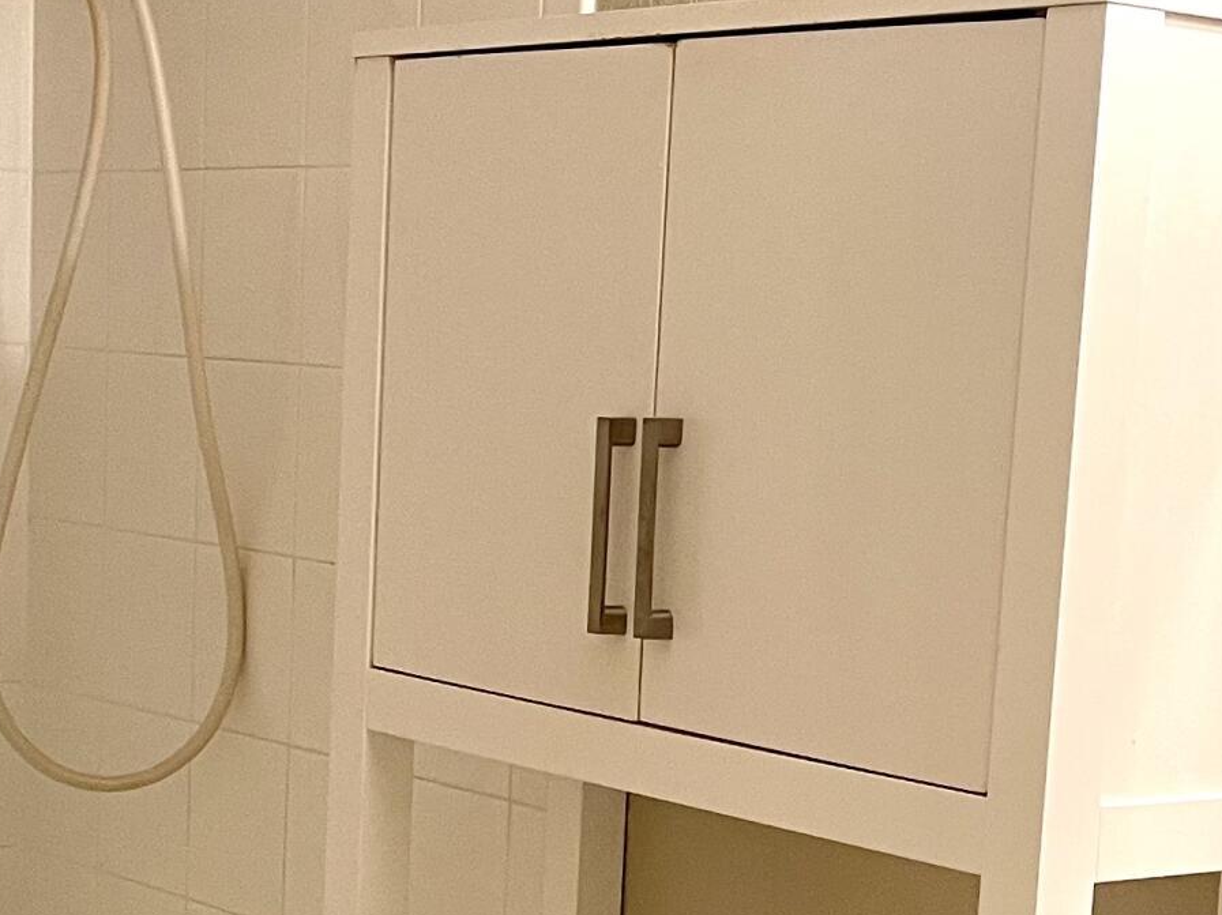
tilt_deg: -8.6
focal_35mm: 87
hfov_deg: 22.5
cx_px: 583
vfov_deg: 16.7
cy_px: 821
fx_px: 3070
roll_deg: -2.1
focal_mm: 4.2
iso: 160
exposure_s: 1/60
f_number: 1.6
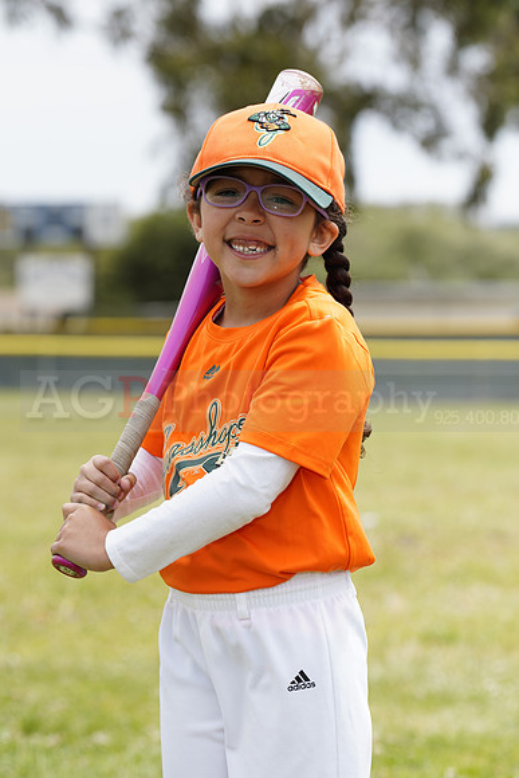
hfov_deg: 7.9
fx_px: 3739
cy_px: 389
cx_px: 260
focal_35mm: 173
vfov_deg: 11.9
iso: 100
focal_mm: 173
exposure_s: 1/250
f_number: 7.1
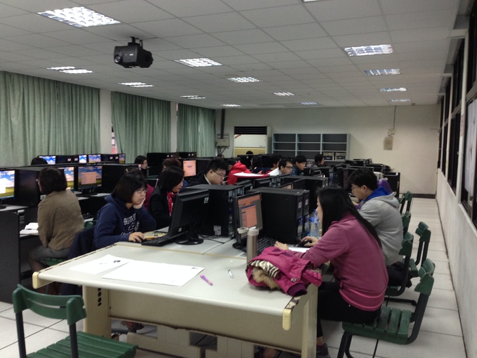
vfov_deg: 42.9
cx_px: 238
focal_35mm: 33
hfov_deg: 55.4
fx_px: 455
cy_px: 179
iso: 125
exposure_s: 1/20
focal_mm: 4.12
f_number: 2.4
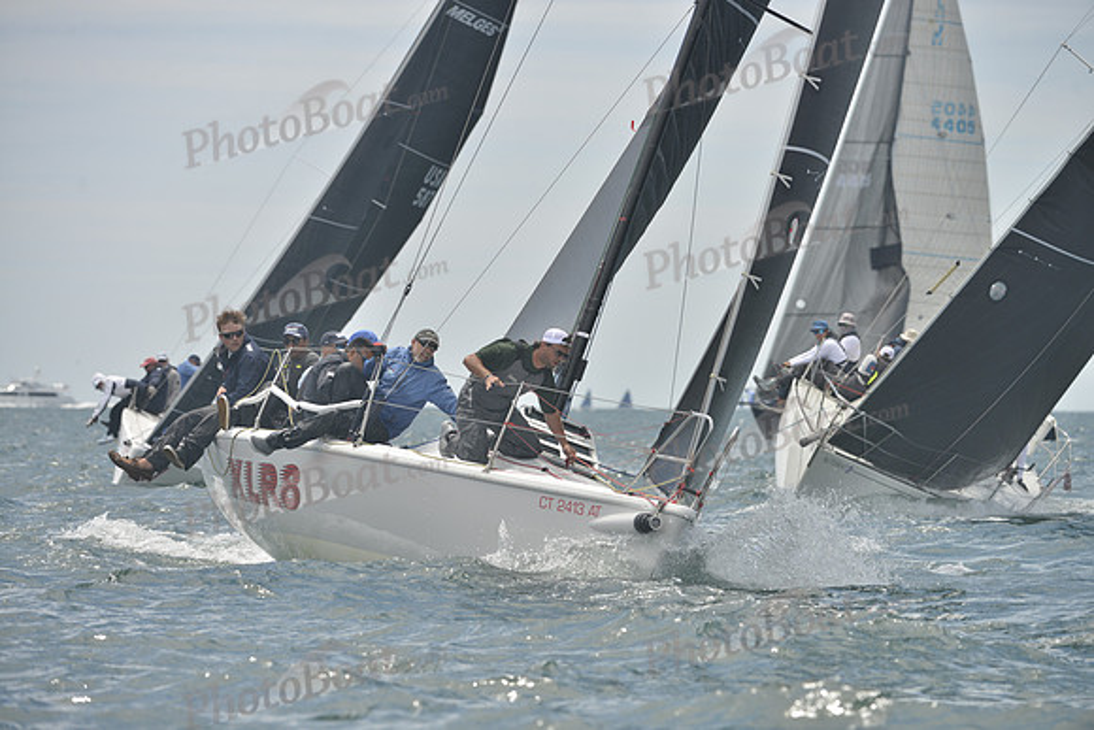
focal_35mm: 260
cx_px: 547
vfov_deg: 5.3
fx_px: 7903
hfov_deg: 7.9
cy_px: 365
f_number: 7.1
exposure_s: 1/1250
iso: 280
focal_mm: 260
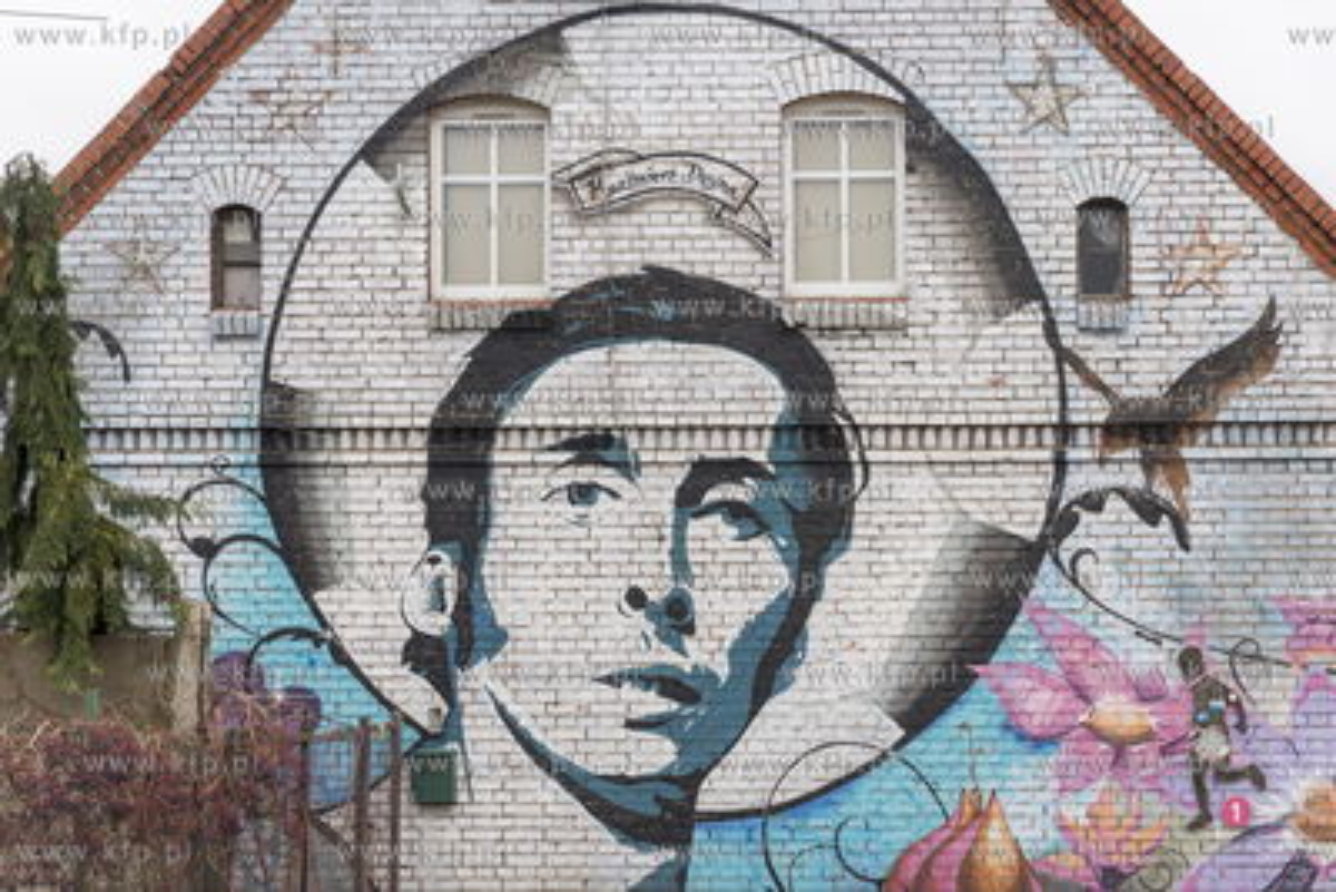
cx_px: 668
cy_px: 446
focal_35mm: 70
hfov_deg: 28.8
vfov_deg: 19.5
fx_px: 2599
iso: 400
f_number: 4.5
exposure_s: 1/640
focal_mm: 70
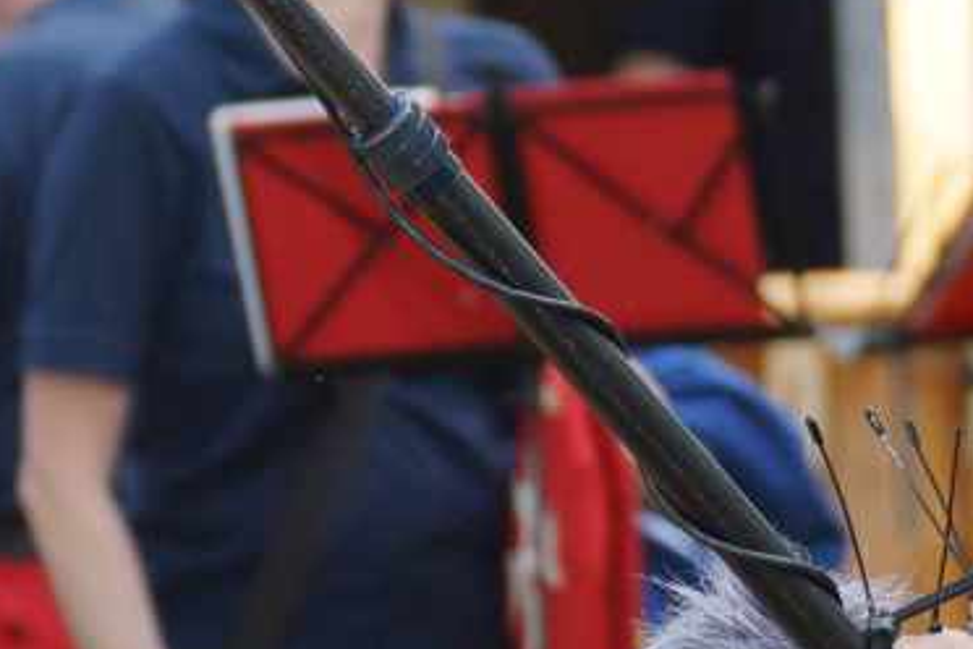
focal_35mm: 532
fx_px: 14378
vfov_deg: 2.6
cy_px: -160
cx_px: 1499
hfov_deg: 3.9
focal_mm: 110
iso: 400
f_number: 4.5
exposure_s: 1/200
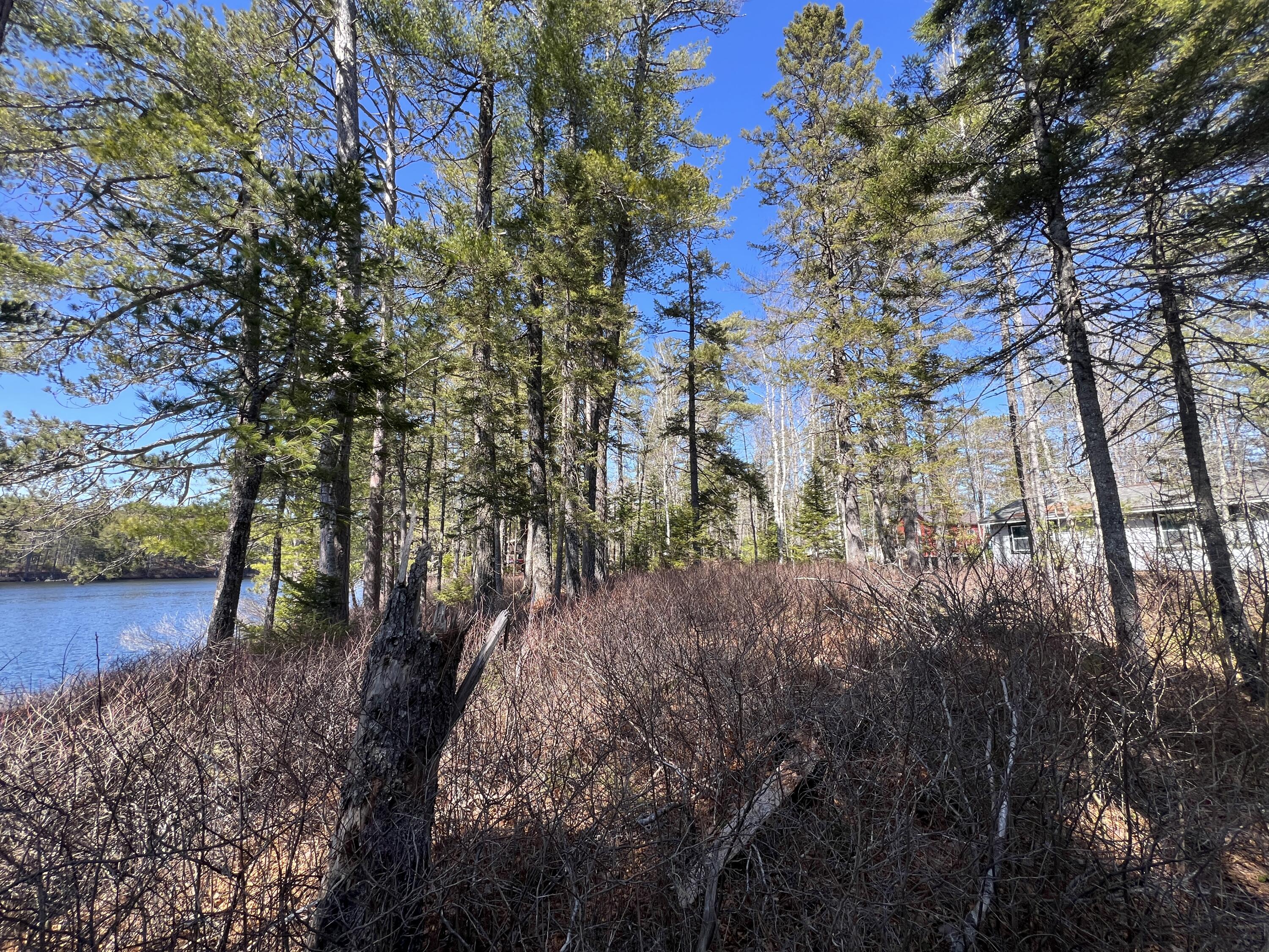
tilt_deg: +9.7
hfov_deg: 106.2
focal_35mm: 13
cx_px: 634
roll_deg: +0.0
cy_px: 476
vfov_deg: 89.9
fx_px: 477
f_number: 1.8
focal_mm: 1.57
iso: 32
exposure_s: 1/365
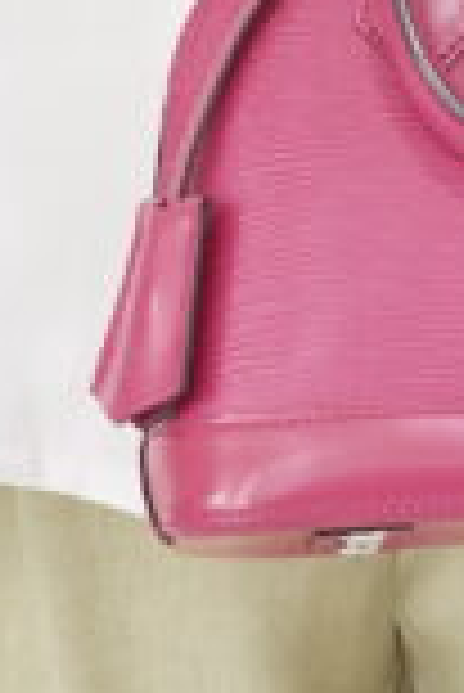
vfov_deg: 6.2
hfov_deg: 4.1
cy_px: -122
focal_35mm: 332
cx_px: 336
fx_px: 6404
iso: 640
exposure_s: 1/2.5
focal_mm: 50
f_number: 9
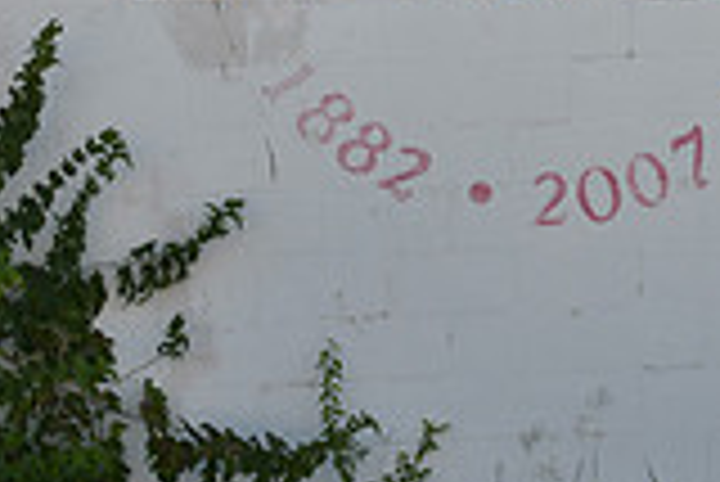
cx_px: 904
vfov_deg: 7.9
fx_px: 3483
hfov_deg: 11.5
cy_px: -56
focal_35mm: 174
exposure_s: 1/250
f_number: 8
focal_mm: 32
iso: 100
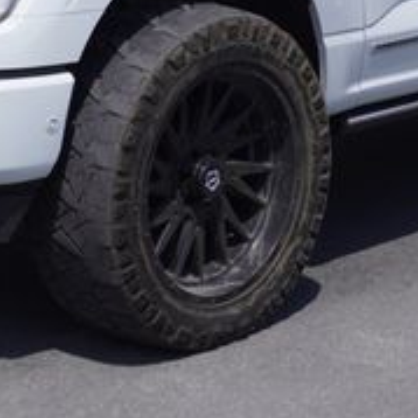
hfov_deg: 13.6
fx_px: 1749
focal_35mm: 128
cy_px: -49
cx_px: 215
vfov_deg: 13.3
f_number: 11
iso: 100
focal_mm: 28
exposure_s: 1/125
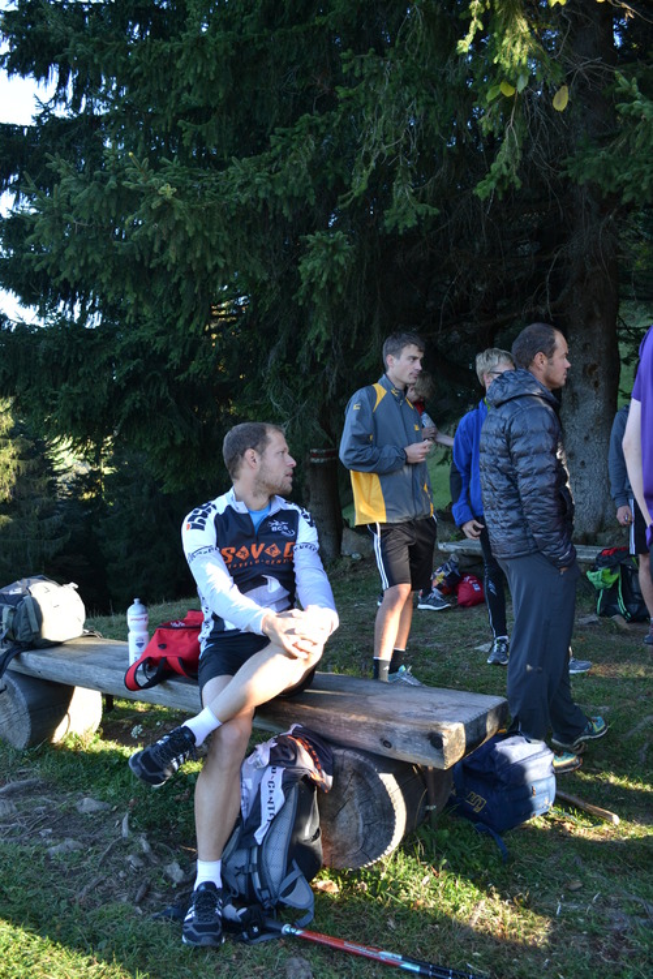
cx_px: 326
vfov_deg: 61.9
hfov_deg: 43.6
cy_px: 490
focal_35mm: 30
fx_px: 816
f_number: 5.6
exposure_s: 1/125
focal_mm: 20
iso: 360
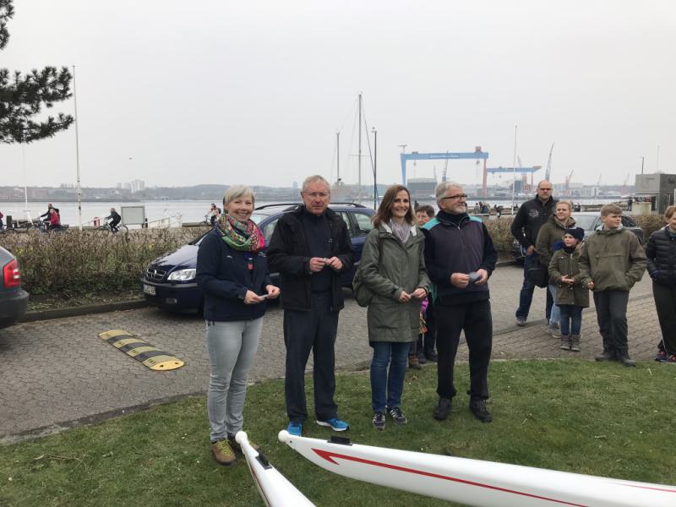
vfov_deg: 49.7
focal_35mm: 28
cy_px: 254
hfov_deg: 63.4
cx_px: 338
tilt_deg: -3.9
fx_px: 547
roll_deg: +0.5
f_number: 1.8
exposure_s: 1/785
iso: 20
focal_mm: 3.99
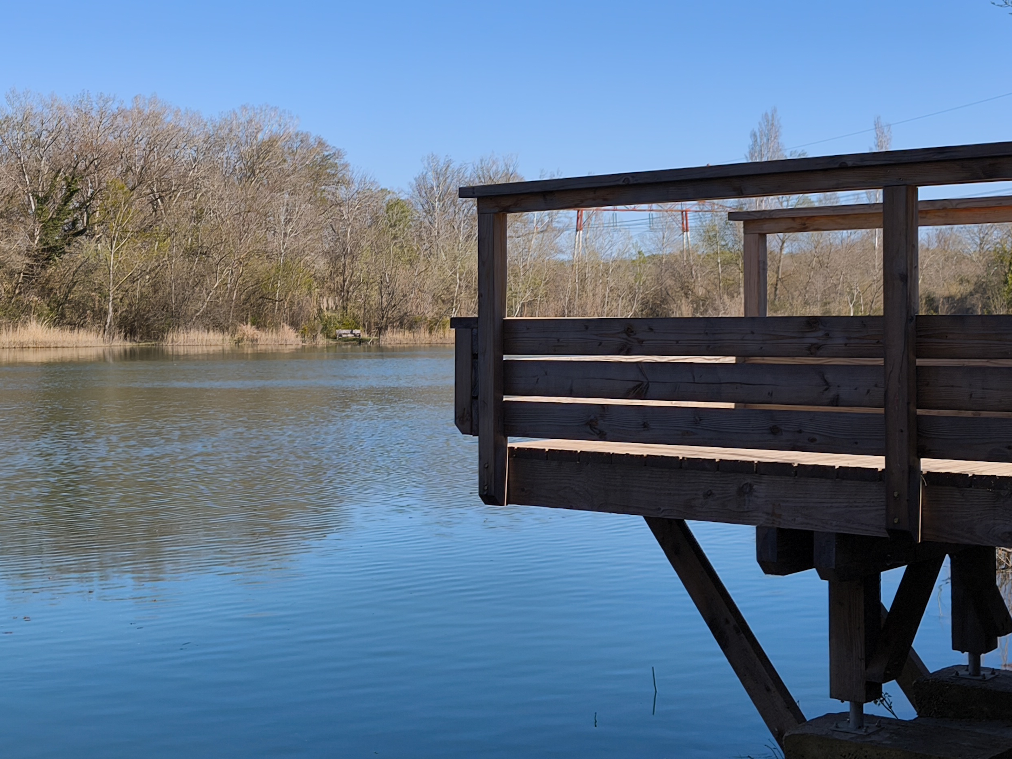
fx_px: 1579
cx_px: 454
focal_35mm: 54
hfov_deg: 35.5
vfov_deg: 27.0
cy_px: 304
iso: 50
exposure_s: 1/2421
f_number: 1.6
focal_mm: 6.57
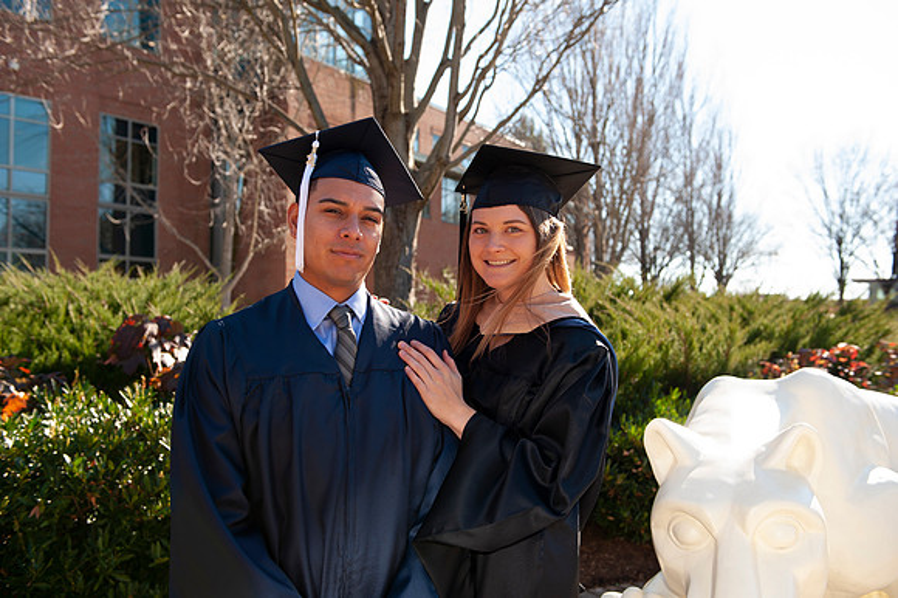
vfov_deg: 37.8
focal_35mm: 35
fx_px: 873
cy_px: 299
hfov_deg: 54.5
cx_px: 449
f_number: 4.5
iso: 100
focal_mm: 35
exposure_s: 1/250
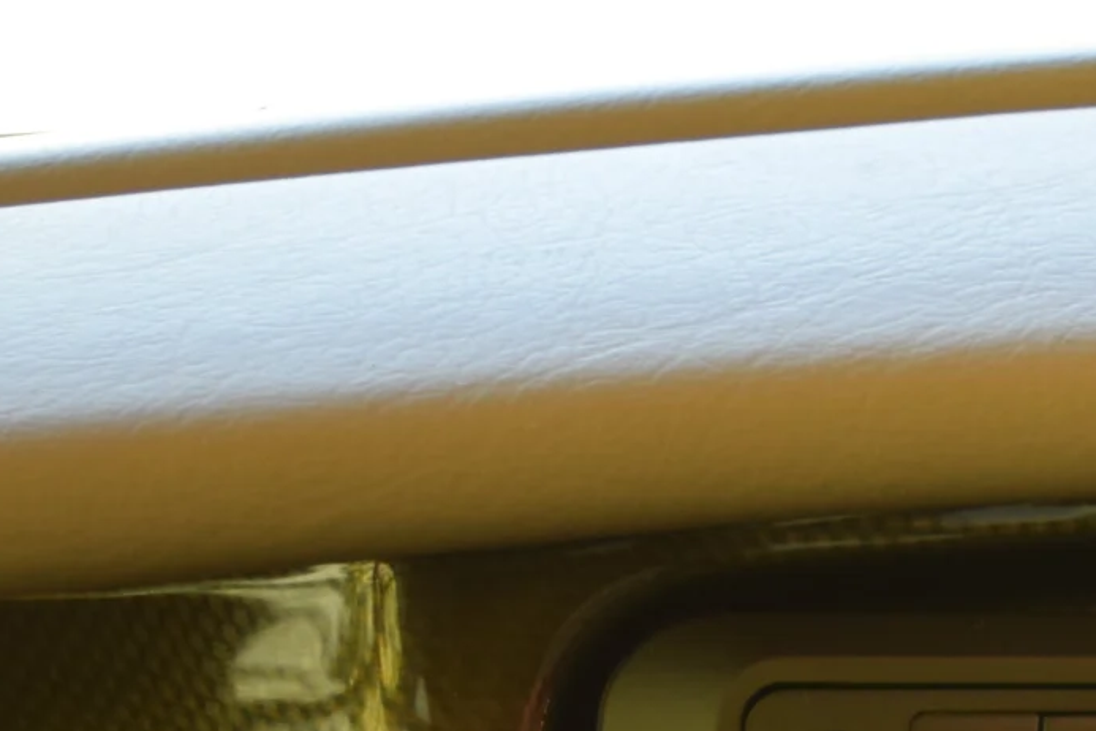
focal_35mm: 133
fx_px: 4049
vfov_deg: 9.8
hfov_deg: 14.0
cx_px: 1850
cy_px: 1282
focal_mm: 24
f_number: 4
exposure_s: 1/60
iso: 400
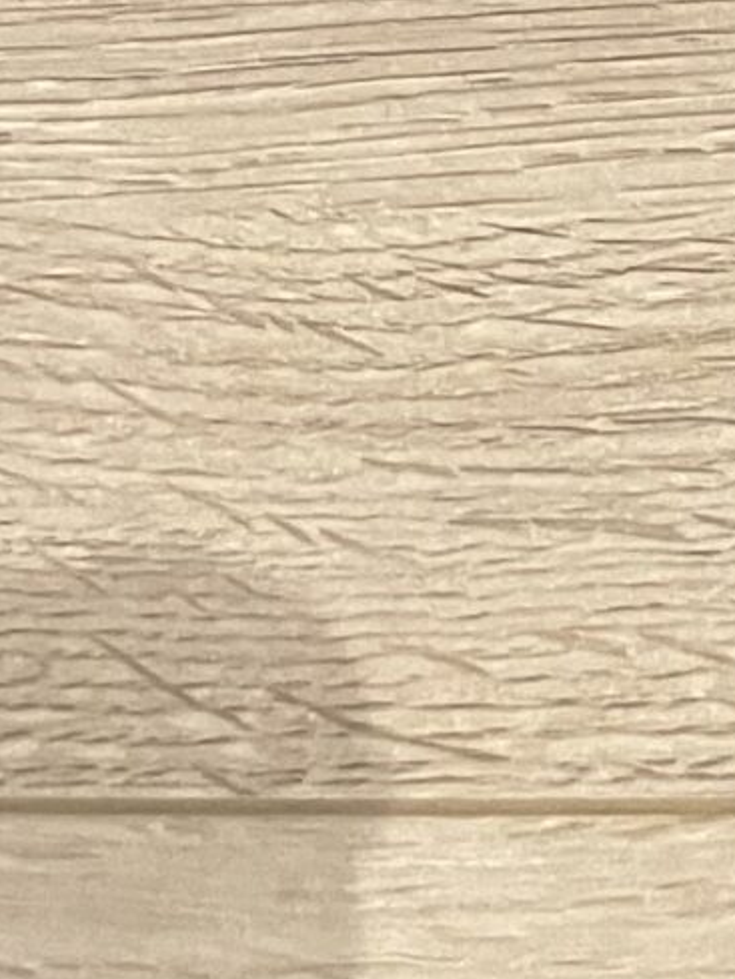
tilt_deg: -42.1
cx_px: 1887
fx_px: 3849
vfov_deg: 12.6
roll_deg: +1.0
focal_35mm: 136
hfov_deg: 9.5
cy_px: -1015
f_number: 1.6
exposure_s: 1/60
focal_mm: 4.2
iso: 500
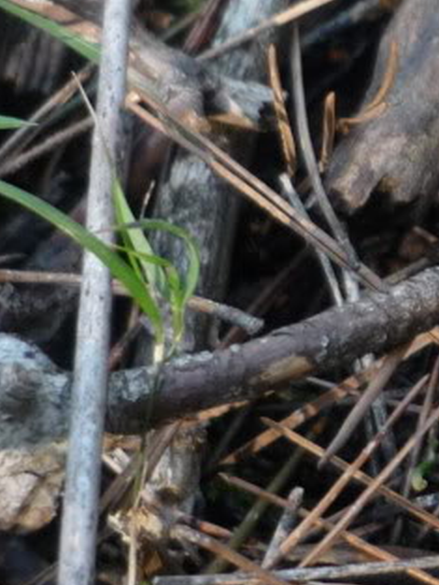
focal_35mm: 108
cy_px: 148
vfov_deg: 18.1
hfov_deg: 12.7
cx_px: 738
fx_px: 1825
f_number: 2.8
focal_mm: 5.5
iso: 100
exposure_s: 1/40
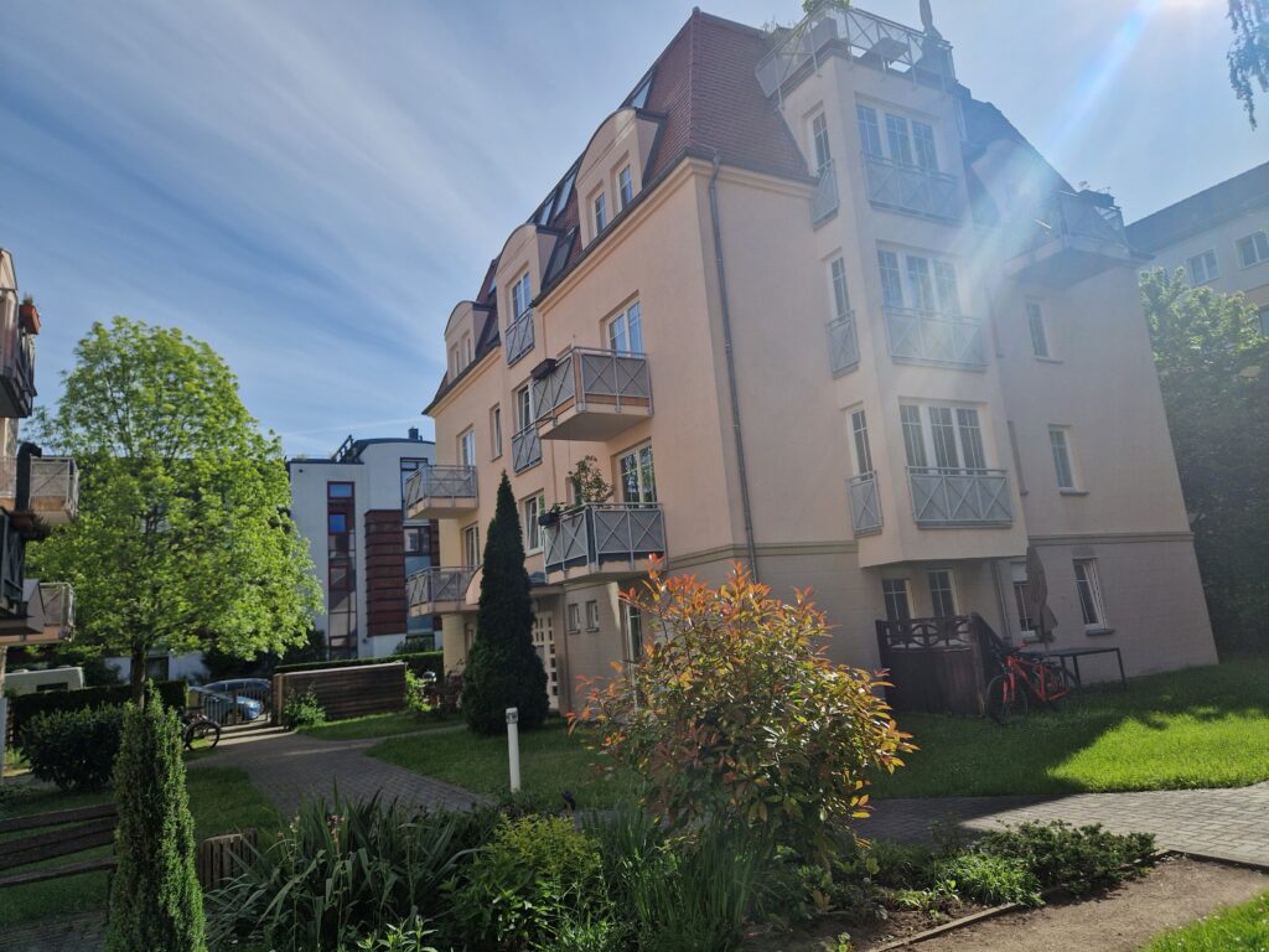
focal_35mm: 23
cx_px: 634
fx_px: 843
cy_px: 476
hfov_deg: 73.9
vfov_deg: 58.9
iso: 50
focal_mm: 5.4
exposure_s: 1/2832
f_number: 1.8
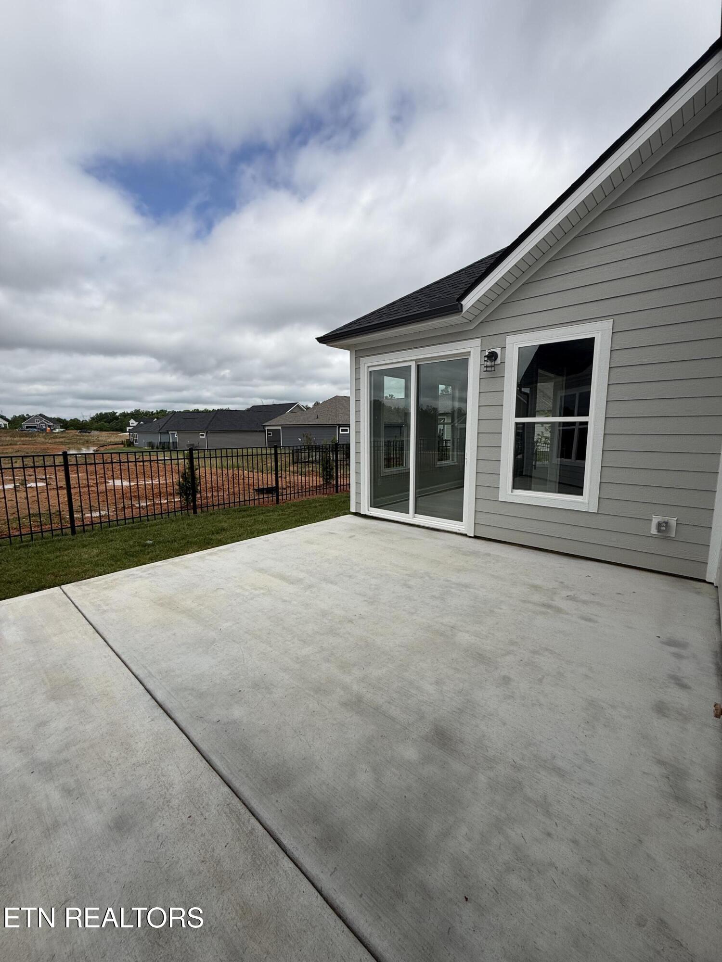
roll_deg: -0.5
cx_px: 361
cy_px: 481
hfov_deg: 85.7
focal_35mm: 14
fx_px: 389
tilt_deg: -6.9
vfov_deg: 102.1
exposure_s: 1/2841
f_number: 2.2
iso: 50
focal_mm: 2.22
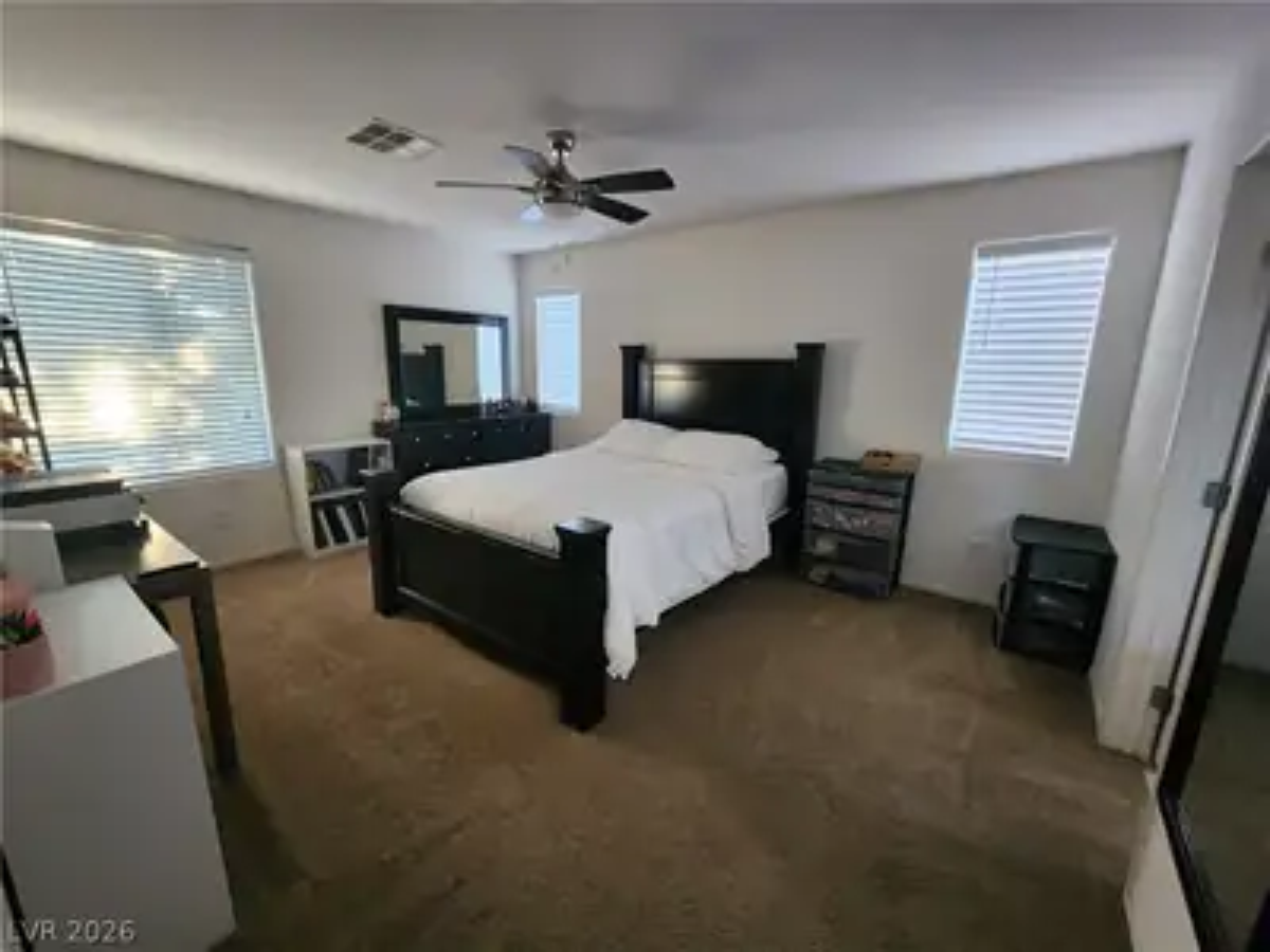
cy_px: 476
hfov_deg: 106.2
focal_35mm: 13
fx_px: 477
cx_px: 635
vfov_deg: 89.9
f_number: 2.2
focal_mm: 2.2
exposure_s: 1/30
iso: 500
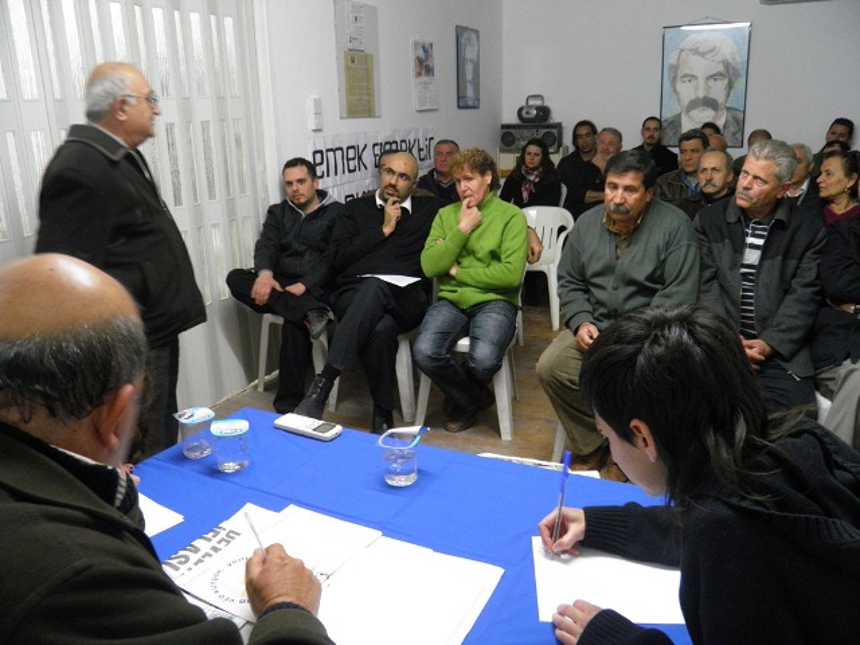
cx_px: 430
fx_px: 696
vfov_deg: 49.7
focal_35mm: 28
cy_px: 322
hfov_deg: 63.4
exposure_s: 1/8
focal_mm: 4.9
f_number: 2.8
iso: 200
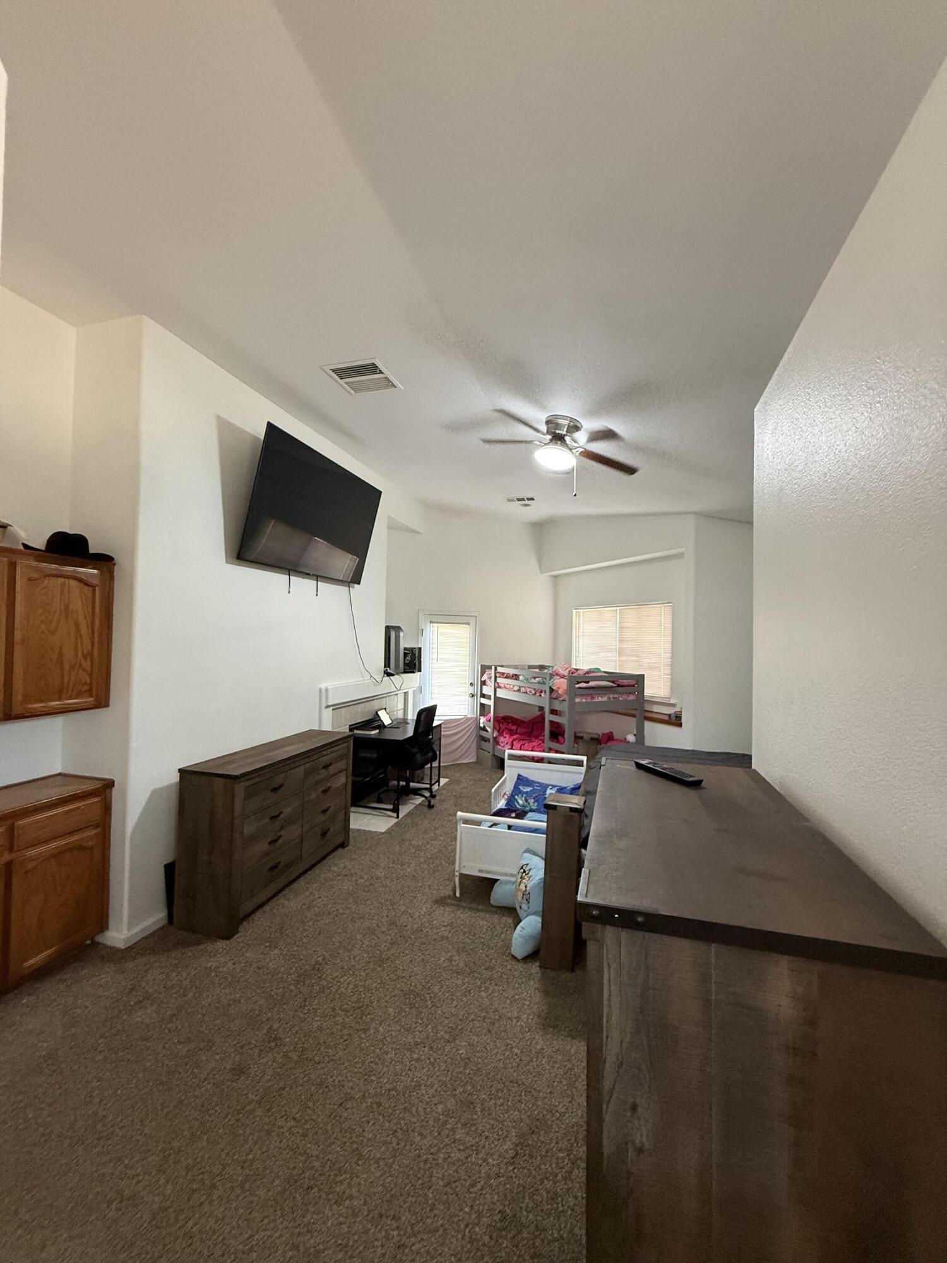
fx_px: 511
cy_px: 632
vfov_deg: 102.1
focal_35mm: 14
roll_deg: -1.2
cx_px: 474
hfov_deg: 85.7
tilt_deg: +1.6
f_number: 2.2
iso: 400
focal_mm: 2.22
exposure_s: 1/60
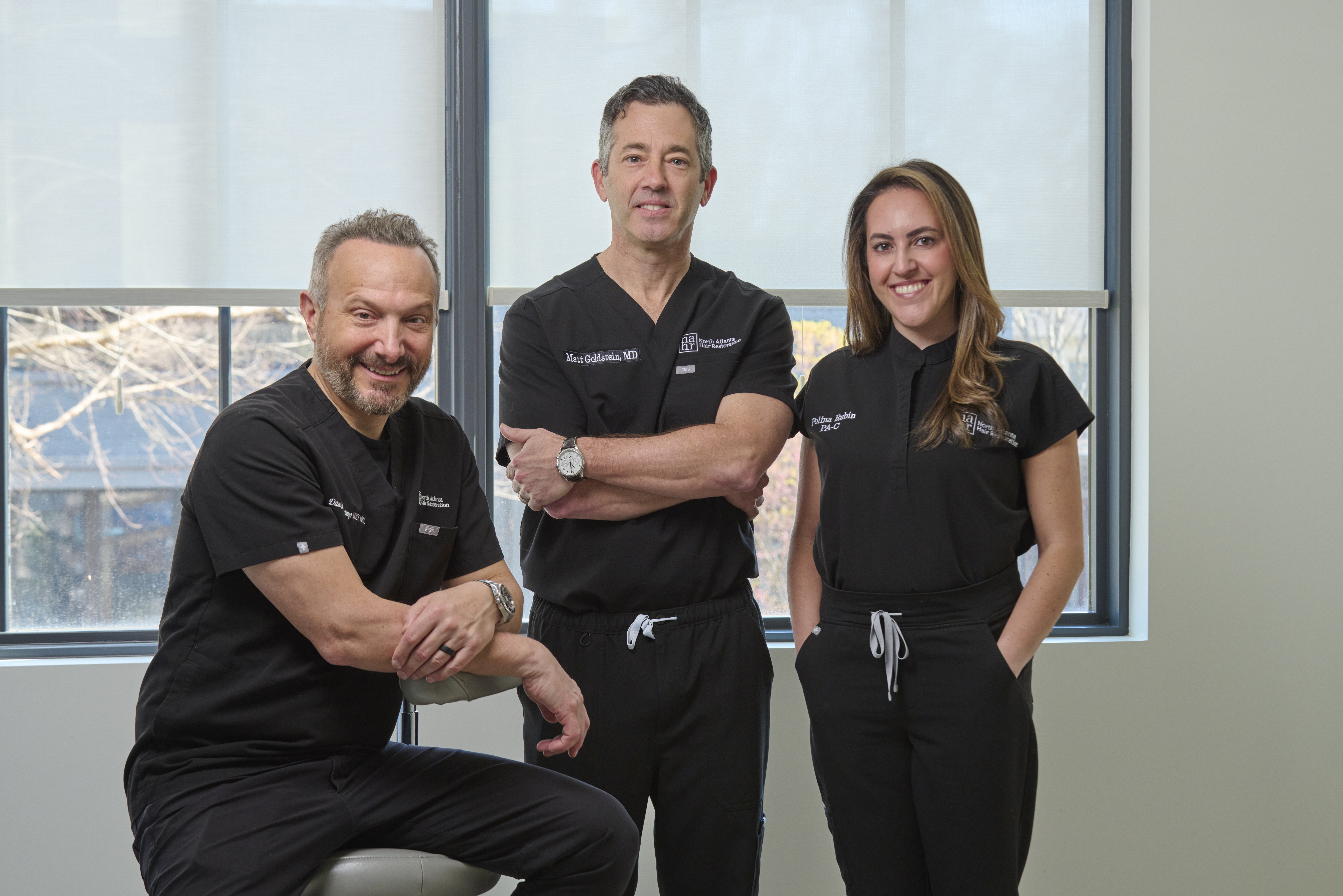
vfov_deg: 19.5
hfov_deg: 28.8
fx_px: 2611
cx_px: 672
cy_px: 448
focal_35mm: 70
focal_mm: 70
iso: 800
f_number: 8
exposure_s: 1/100
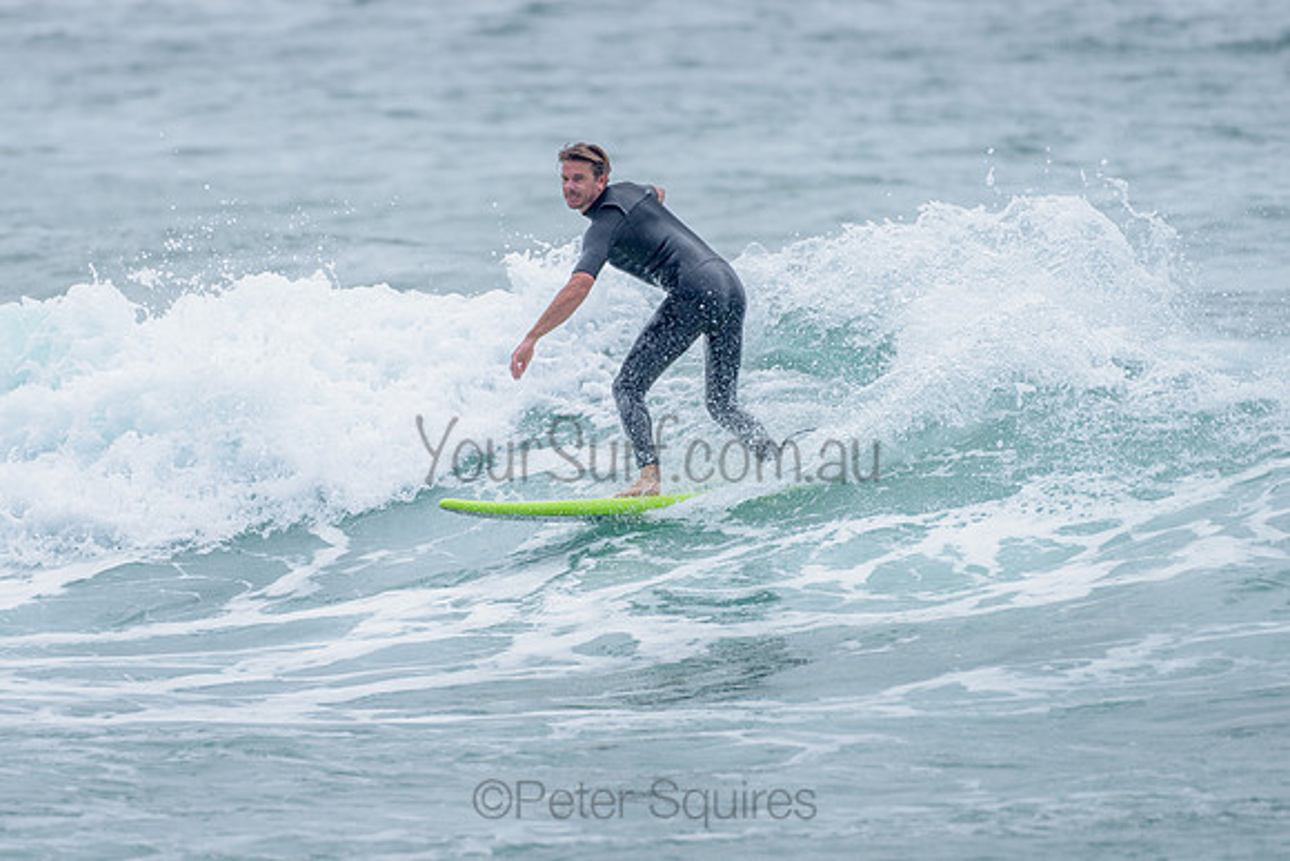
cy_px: 423
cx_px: 506
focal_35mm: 613
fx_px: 21974
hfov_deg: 3.4
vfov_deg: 2.2
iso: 220
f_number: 5.6
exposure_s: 1/2000
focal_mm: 500
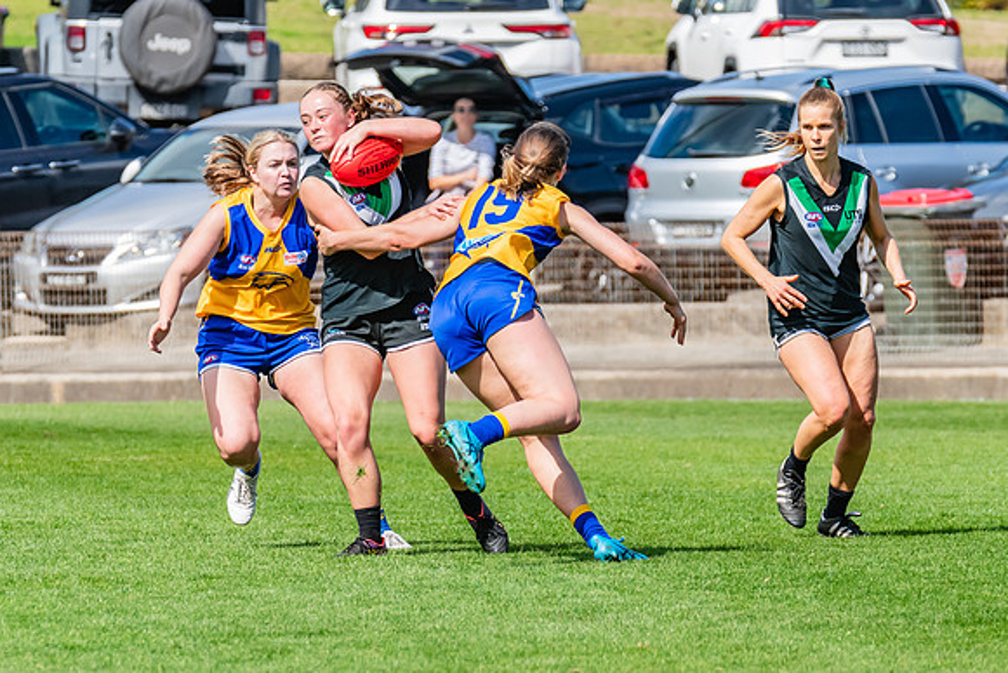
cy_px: 392
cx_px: 472
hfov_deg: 4.1
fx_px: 13991
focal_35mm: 500
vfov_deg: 2.8
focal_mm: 310
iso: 800
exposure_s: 1/1600
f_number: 9
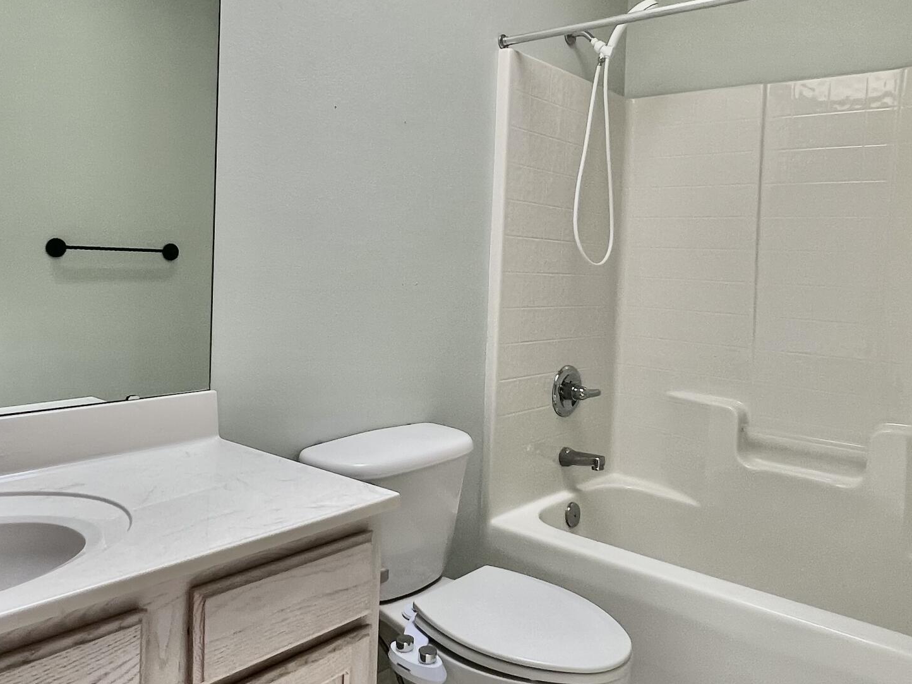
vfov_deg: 51.2
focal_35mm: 27
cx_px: 470
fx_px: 711
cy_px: 294
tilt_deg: -1.5
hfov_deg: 65.3
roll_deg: -2.2
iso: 50
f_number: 1.8
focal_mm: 1.57
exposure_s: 1/78
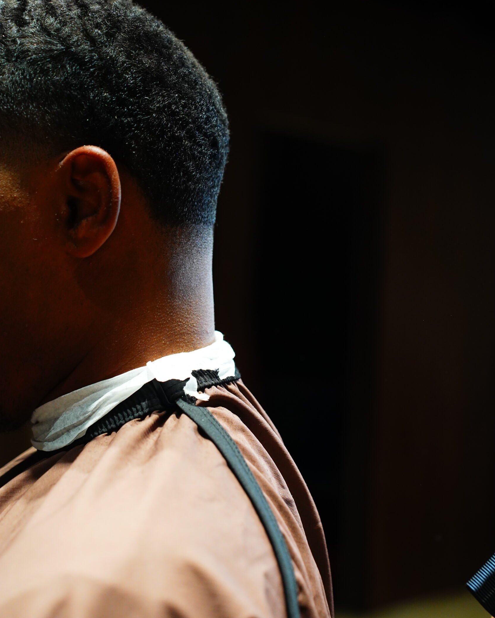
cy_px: 264
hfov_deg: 21.3
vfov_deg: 26.4
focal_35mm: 72
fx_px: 1318
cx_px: 248
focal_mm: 63
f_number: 3.5
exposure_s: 1/500
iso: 3200
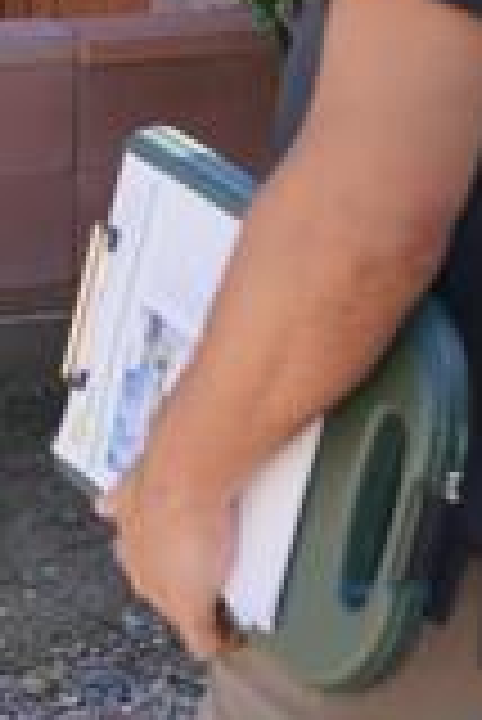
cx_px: -270
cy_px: -176
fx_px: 3006
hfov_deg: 8.9
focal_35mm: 150
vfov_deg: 13.3
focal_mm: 40
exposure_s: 1/160
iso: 100
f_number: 5.6
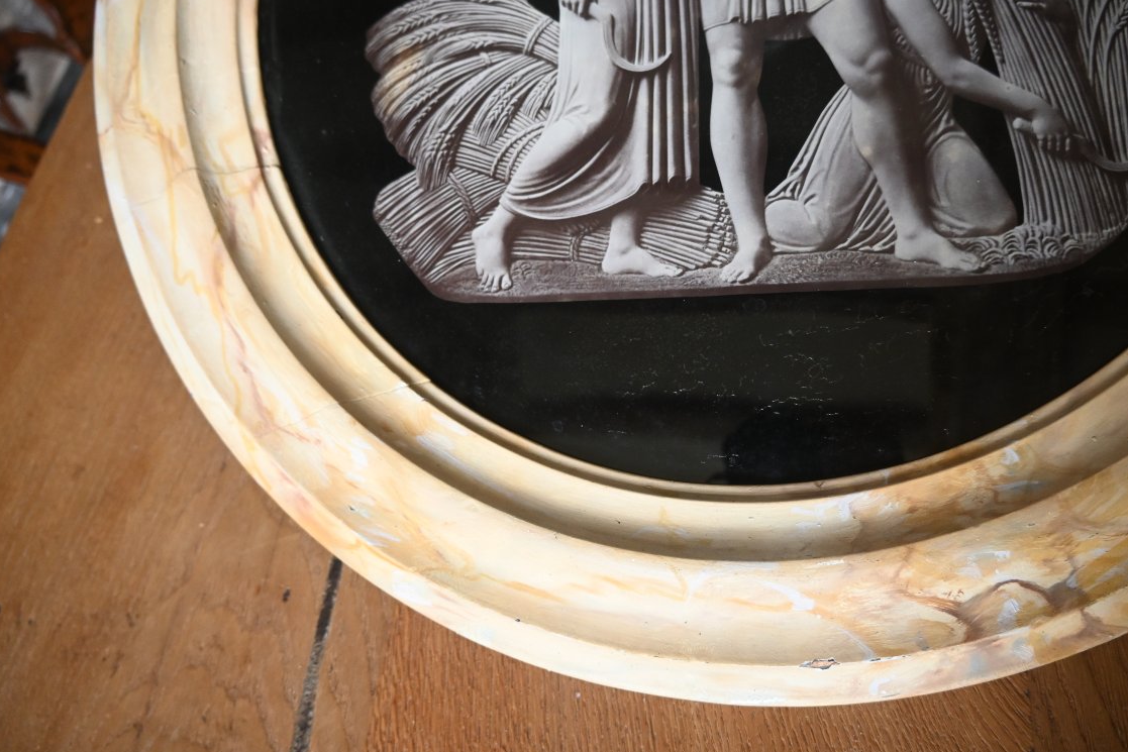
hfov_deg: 63.6
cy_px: 388
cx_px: 602
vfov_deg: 45.0
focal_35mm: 29
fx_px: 909
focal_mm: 18
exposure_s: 1/125
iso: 1400
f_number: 3.5
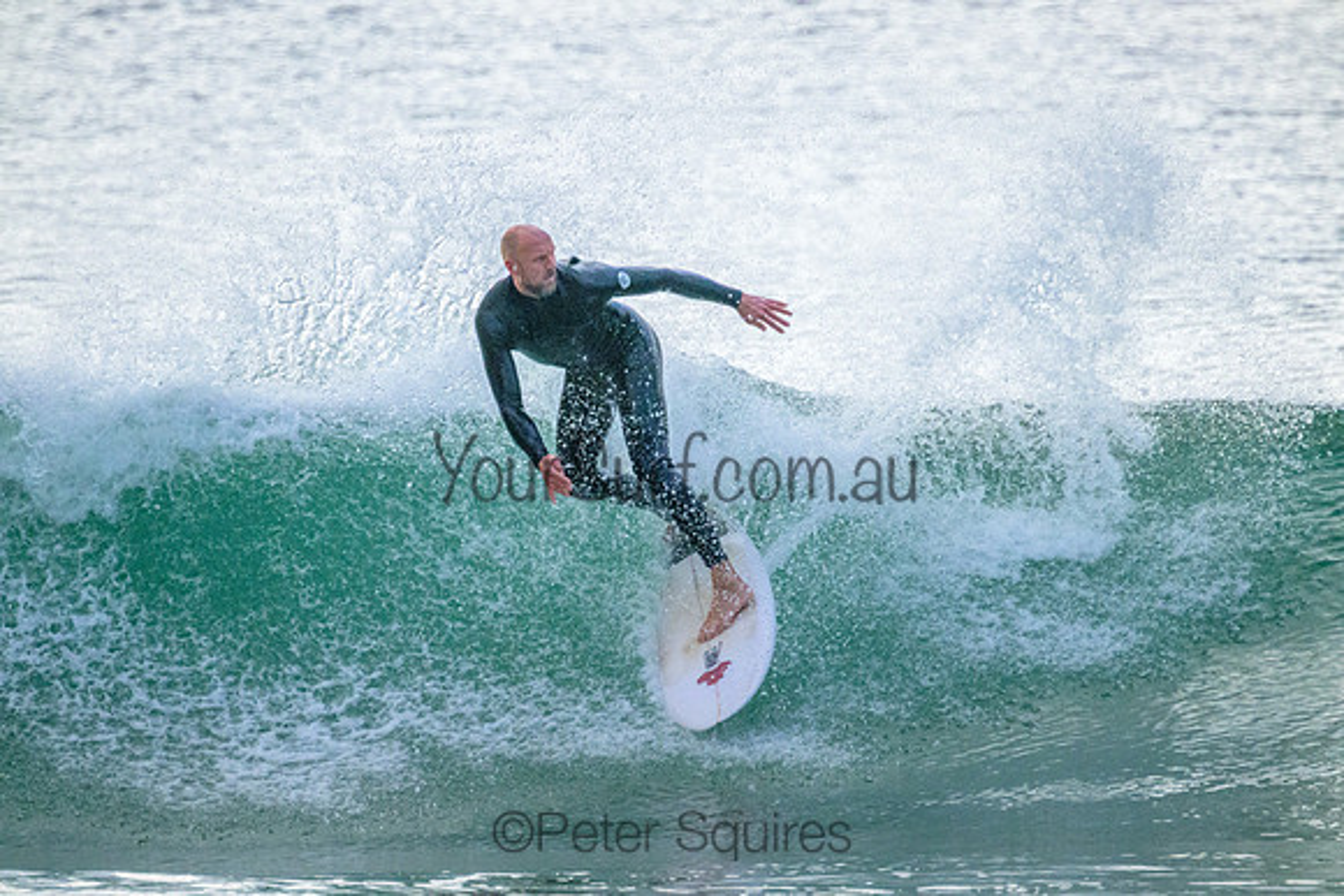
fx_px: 29872
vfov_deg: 1.7
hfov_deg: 2.6
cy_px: 448
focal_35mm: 800
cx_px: 672
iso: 8000
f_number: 11
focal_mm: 800
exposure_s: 1/2000
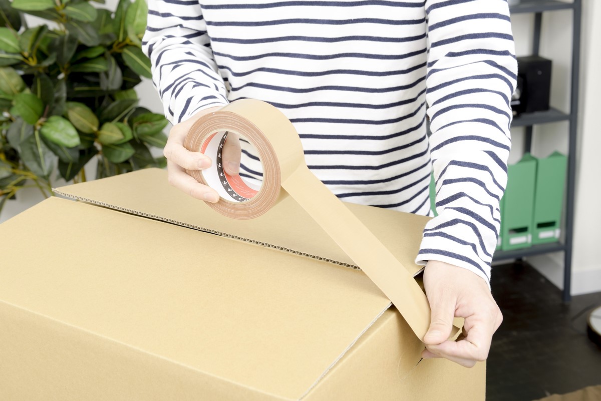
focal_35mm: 48
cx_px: 300
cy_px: 200
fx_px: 802
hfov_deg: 41.1
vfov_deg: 28.1
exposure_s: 1/125
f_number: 8
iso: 200
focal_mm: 48
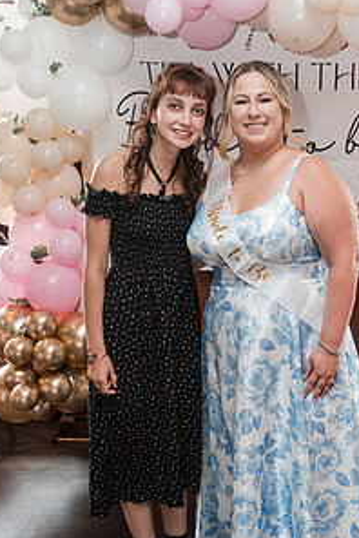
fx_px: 793
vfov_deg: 37.5
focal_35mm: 53
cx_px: 245
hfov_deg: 25.4
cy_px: 299
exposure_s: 1/250
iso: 2500
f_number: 4
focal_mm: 35
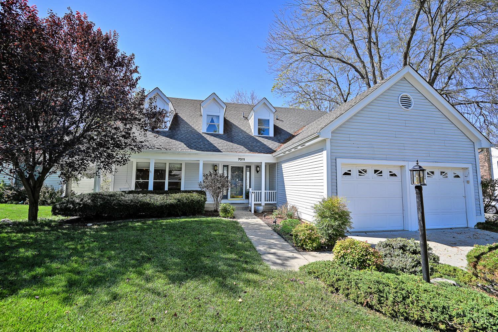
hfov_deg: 104.3
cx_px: 249
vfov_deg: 81.2
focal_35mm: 14
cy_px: 166
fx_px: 194
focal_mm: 14
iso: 100
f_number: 5.6
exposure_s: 1/250
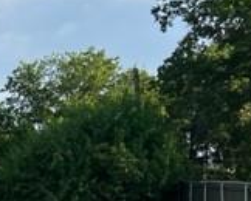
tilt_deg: -0.2
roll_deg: -0.1
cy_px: 192
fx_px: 744
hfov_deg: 16.2
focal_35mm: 100
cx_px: -197
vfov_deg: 15.2
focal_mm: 5.7
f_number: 1.5
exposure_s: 1/2353
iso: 50
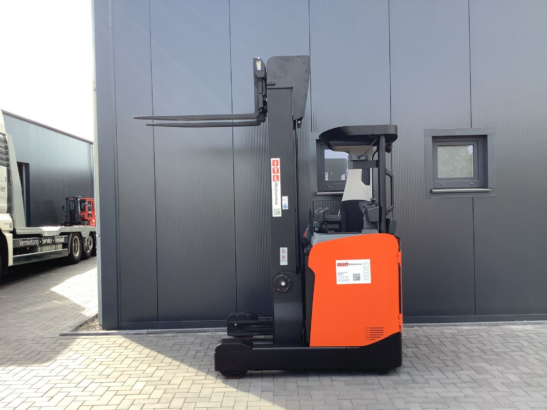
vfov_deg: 45.4
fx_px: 490
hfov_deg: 58.4
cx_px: 274
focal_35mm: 31
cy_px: 205
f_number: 2.4
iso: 25
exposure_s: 1/185
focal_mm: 3.3
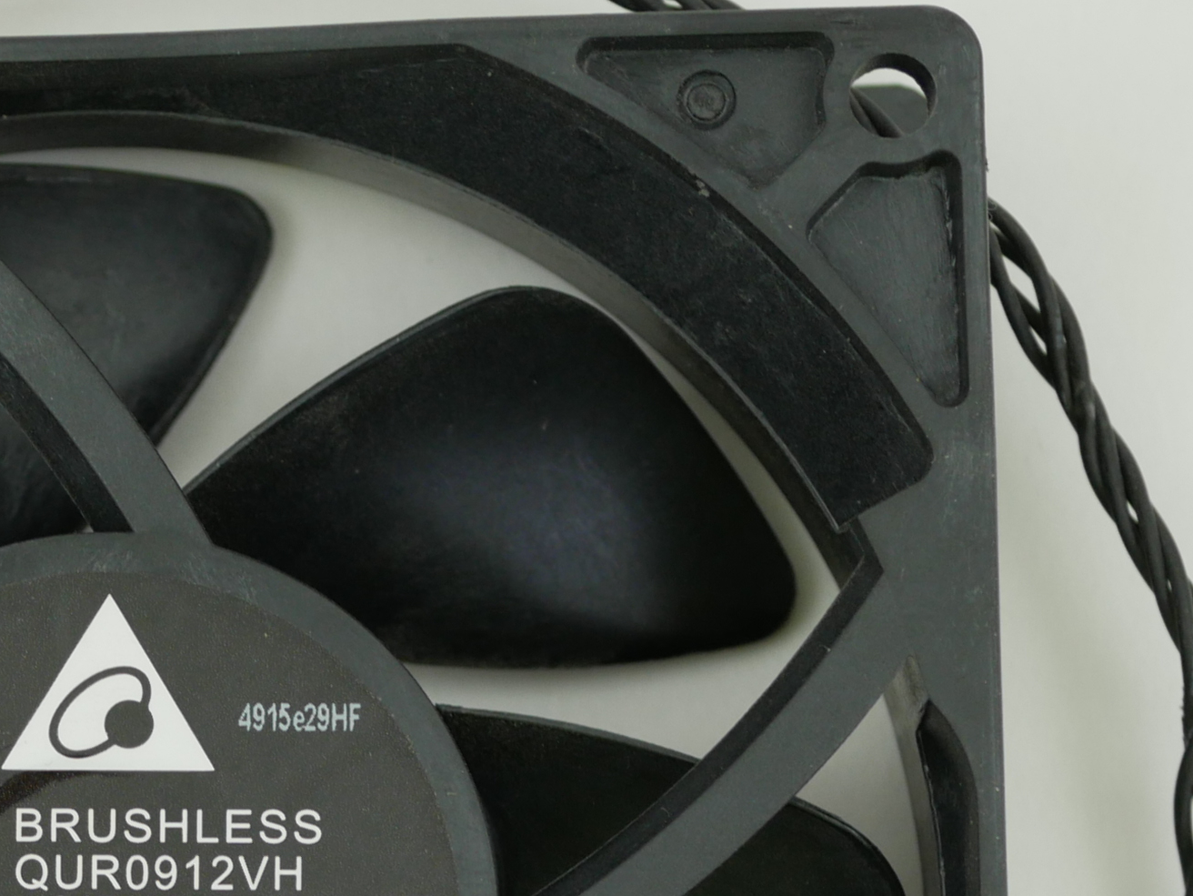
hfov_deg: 9.4
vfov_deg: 7.0
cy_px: 1092
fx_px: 7240
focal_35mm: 210
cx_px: 154
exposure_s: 1/125
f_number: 3.5
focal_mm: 30
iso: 200
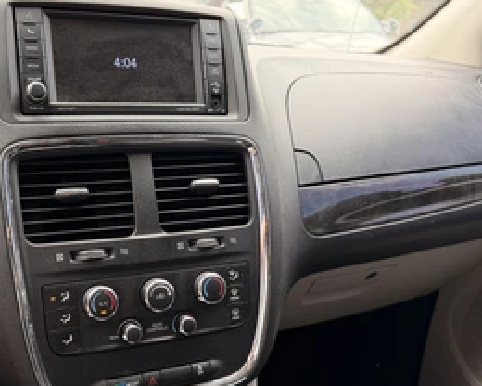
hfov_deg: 49.2
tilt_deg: -18.9
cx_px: 152
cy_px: 217
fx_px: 514
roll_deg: +0.2
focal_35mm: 36
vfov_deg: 41.1
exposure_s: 1/121
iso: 100
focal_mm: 6.76
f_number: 1.78
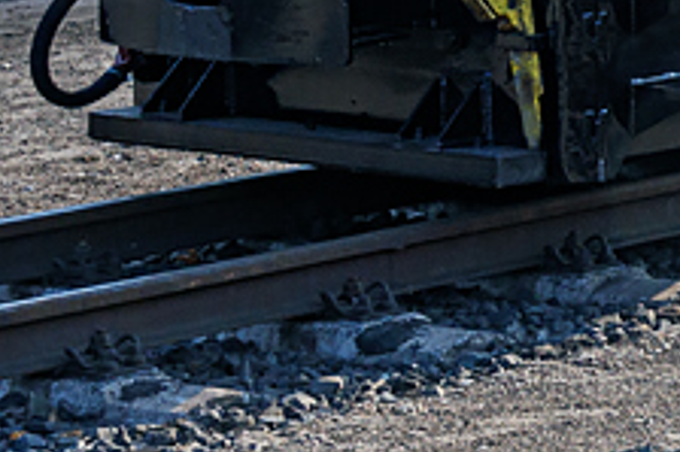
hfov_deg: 9.4
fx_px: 3788
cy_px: -273
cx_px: 1457
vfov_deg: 6.7
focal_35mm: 201
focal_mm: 25
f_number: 8
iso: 100
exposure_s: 1/400
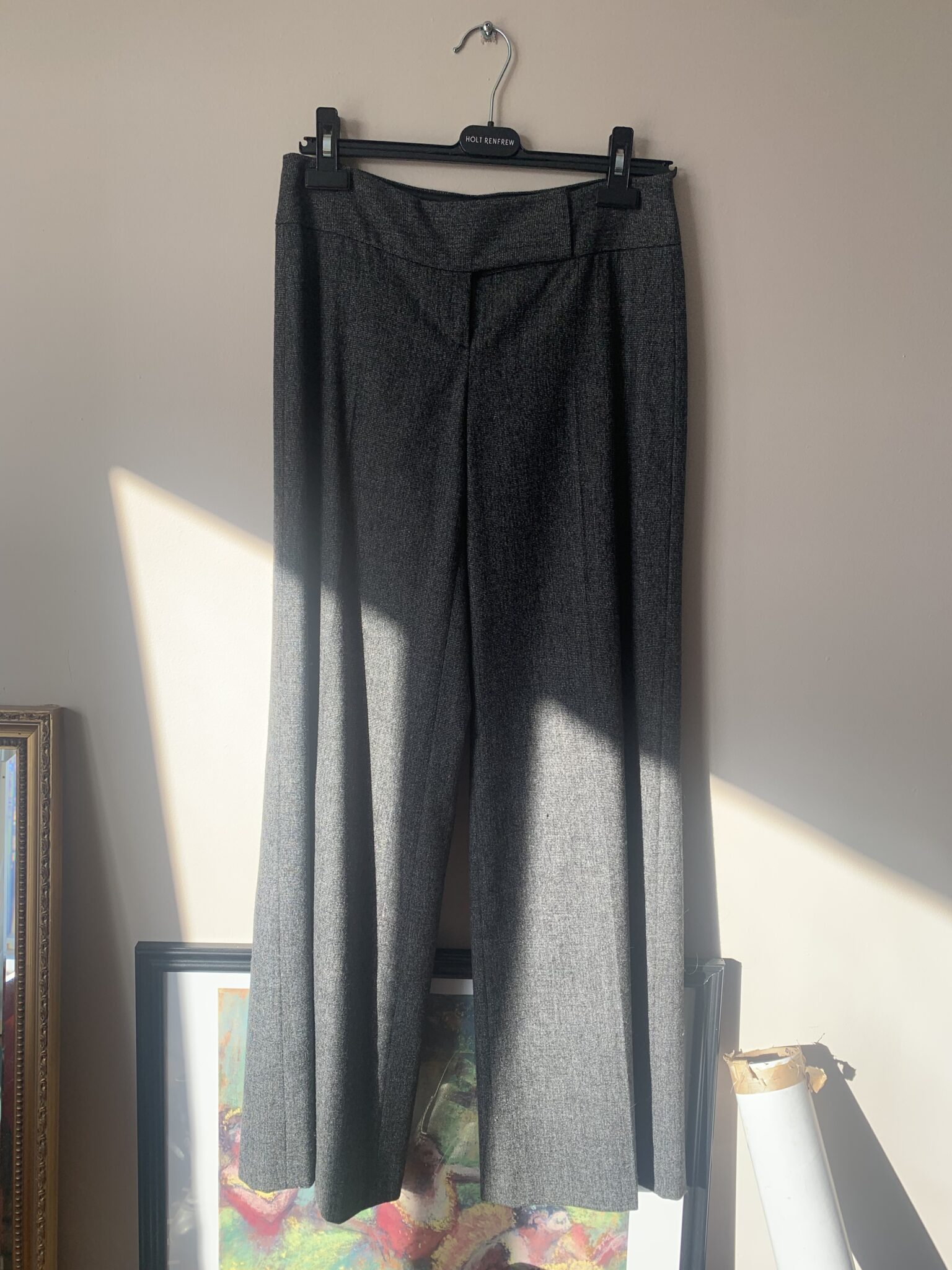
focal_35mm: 26
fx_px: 953
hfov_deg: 53.1
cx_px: 476
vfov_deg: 67.3
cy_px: 635
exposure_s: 1/419
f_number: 1.8
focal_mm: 4.25
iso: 25
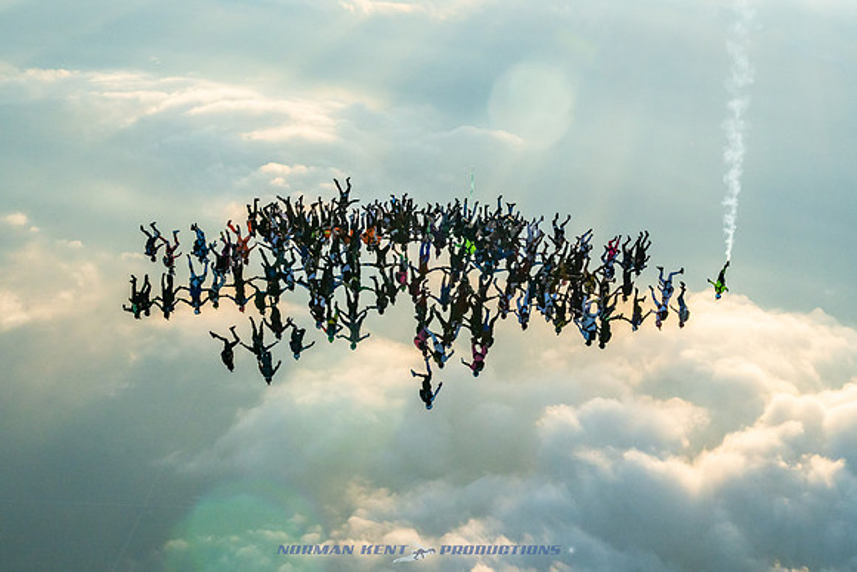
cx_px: 395
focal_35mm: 75
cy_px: 360
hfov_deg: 26.9
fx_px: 1788
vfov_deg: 18.1
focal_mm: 50
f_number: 16
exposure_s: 1/1600
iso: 1250
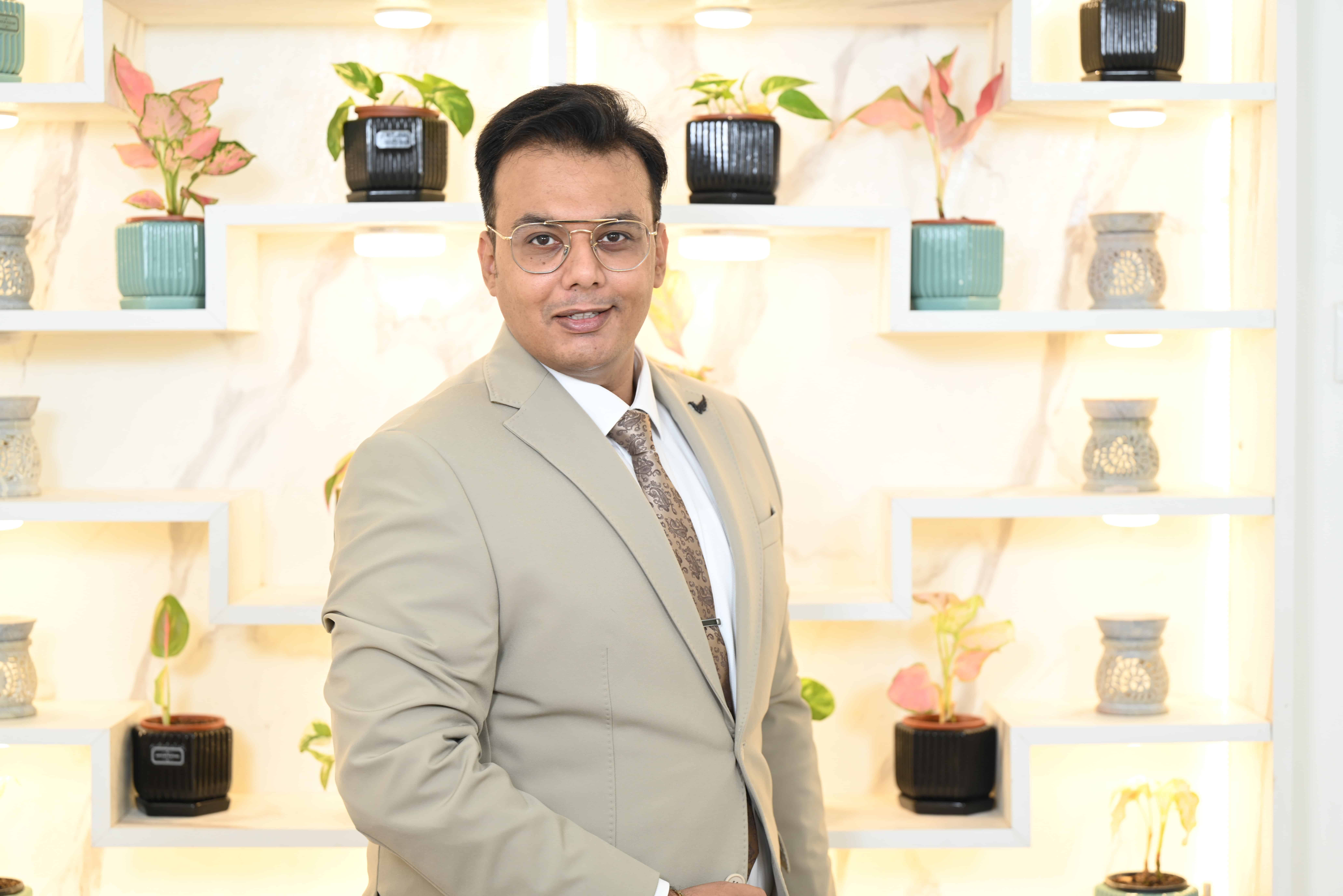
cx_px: 672
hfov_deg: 28.8
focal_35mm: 70
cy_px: 448
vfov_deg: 19.5
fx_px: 2611
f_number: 2.8
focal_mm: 70
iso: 100
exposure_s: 1/80
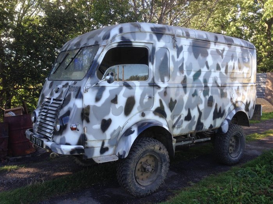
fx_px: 260
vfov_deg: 42.9
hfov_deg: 55.4
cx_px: 136
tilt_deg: -4.8
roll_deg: -1.0
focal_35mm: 33
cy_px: 102
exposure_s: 1/250
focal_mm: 4.12
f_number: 2.4
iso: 50
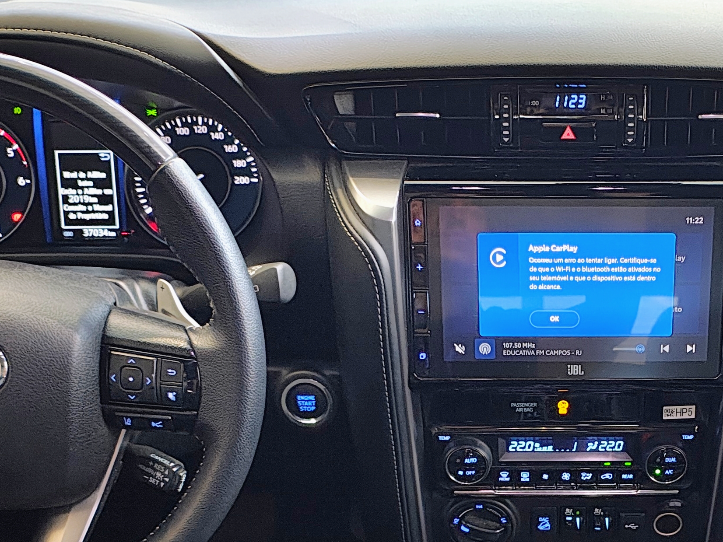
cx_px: 559
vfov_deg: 22.6
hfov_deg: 30.6
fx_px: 1295
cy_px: 563
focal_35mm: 62
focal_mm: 5.89
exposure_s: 1/30
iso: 1425
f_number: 1.4
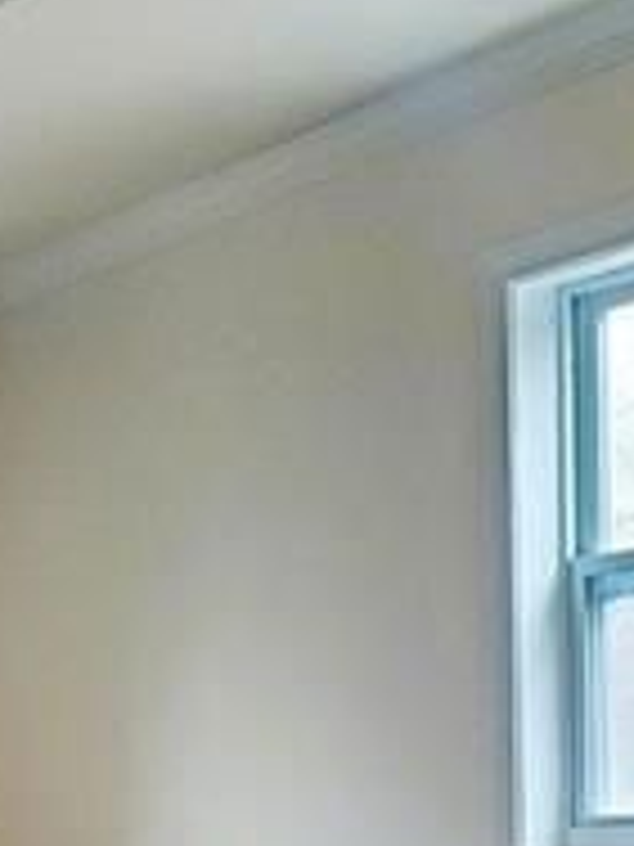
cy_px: 1260
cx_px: -247
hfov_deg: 13.3
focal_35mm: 106
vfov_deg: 16.9
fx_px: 2589
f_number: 2.4
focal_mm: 4.3
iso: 200
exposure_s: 1/40
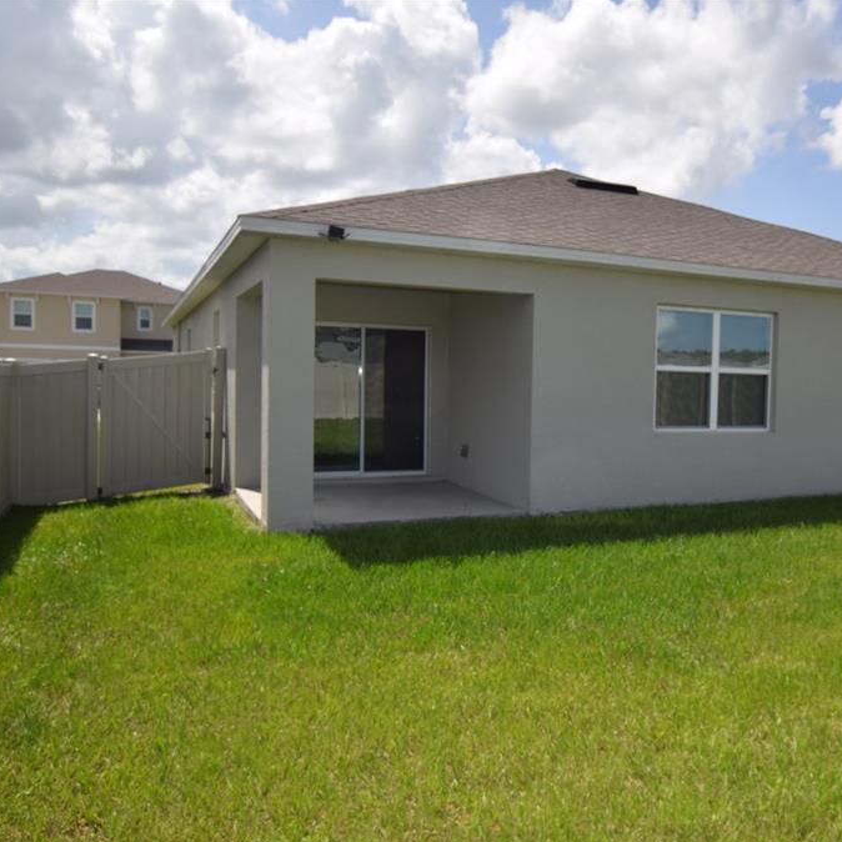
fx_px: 853
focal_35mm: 31
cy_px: 423
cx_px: 572
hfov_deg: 51.4
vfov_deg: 52.5
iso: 100
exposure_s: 1/200
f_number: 11
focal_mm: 16
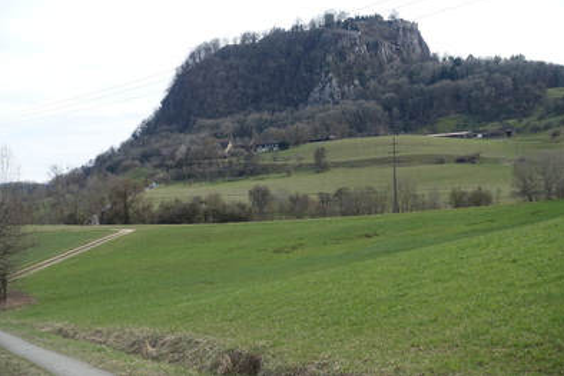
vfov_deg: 19.5
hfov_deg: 28.8
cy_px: 187
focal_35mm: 70
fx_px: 1097
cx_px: 285
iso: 125
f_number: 5.6
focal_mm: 25.37
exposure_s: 1/250
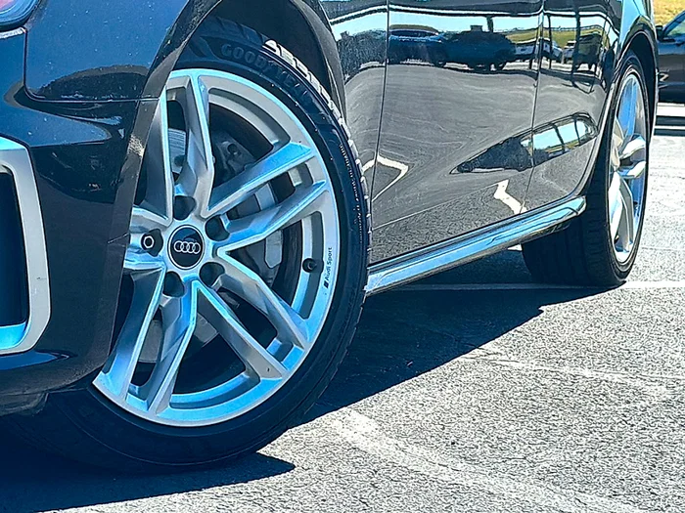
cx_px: 342
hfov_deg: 22.3
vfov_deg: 16.8
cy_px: 256
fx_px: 1741
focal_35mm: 88
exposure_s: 1/2481
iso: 80
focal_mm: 6.86
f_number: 1.78
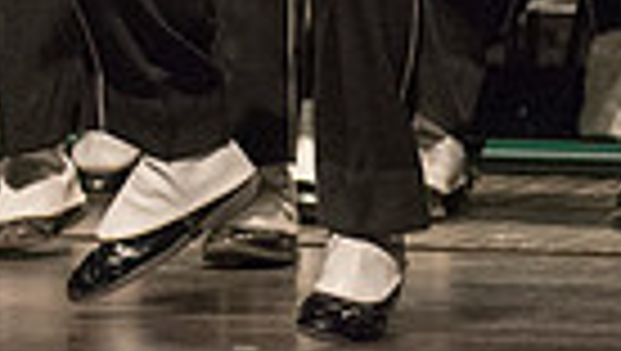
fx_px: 21728
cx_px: -657
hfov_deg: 1.6
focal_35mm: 1318
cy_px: -479
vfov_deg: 0.9
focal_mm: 300
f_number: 2.8
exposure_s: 1/500
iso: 4000
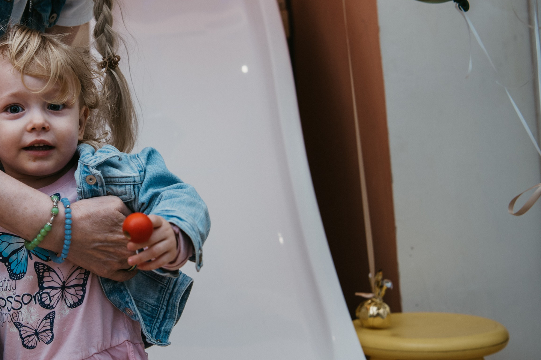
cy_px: 130
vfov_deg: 21.2
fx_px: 962
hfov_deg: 30.6
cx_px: 103
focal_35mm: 64
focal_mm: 36
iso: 100
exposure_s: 1/160
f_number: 3.5
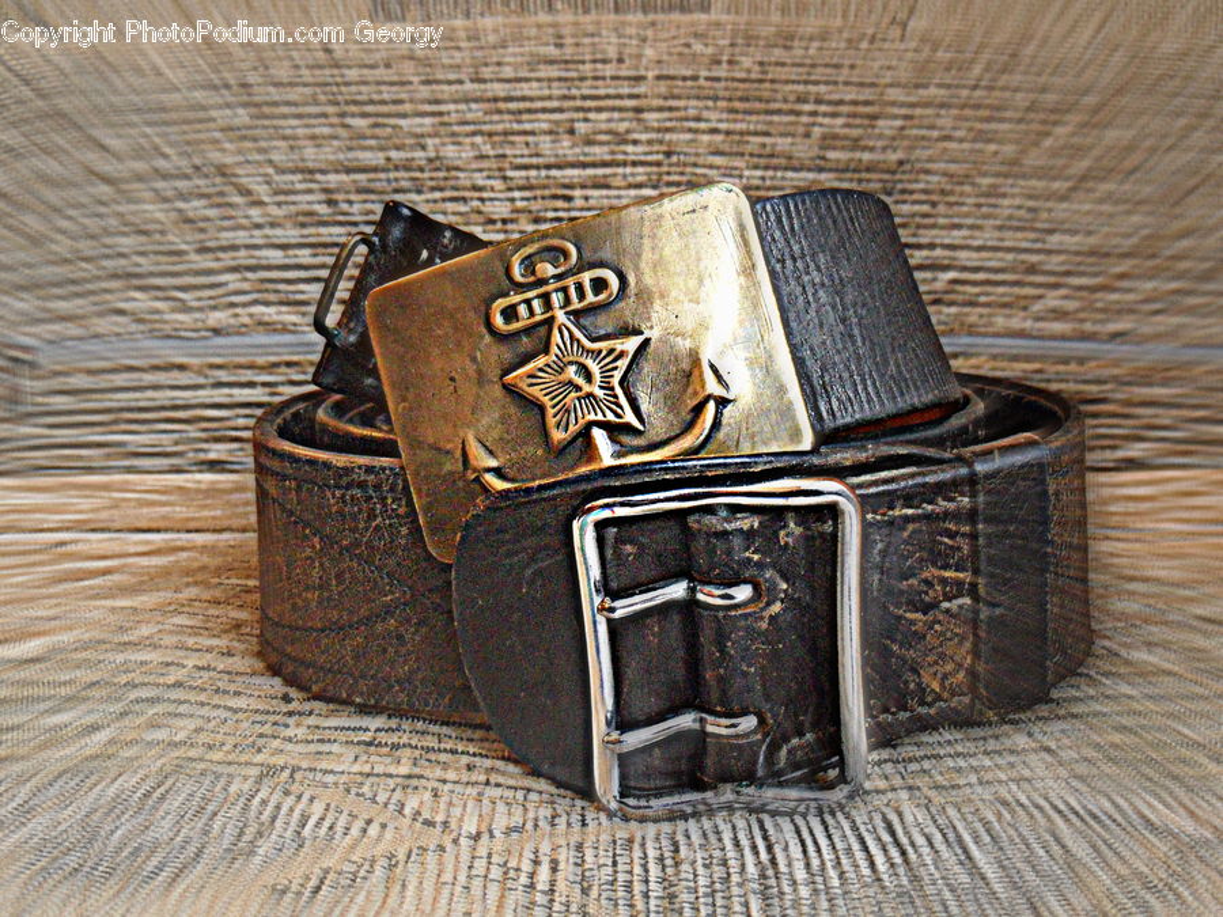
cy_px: 458
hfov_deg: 46.8
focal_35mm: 40
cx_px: 612
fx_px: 1413
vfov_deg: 36.0
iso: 240
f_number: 3.6
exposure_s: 1/20
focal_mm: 6.5
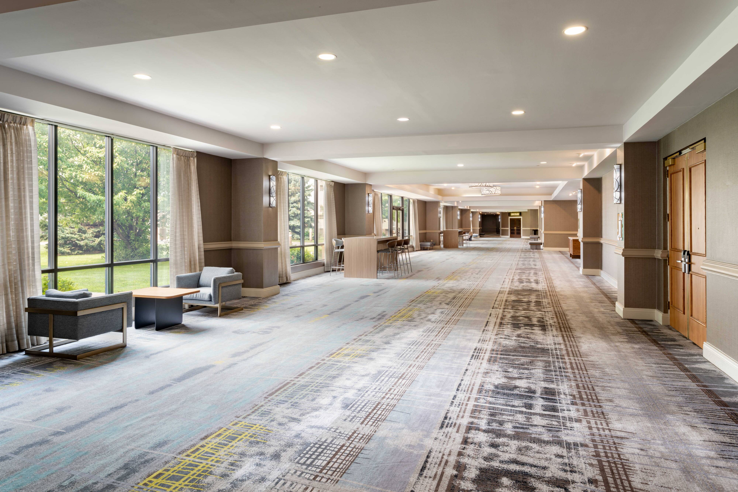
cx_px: 369
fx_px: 492
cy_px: 246
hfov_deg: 73.7
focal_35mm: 24
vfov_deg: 53.1
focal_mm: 24
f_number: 11
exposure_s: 4
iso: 100
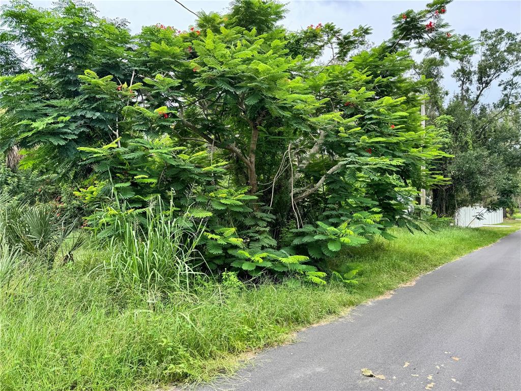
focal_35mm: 24
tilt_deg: +2.7
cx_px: 260
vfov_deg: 56.8
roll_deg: +0.4
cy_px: 196
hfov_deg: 71.6
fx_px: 361
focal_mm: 6.76
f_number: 1.78
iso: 80
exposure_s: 1/368
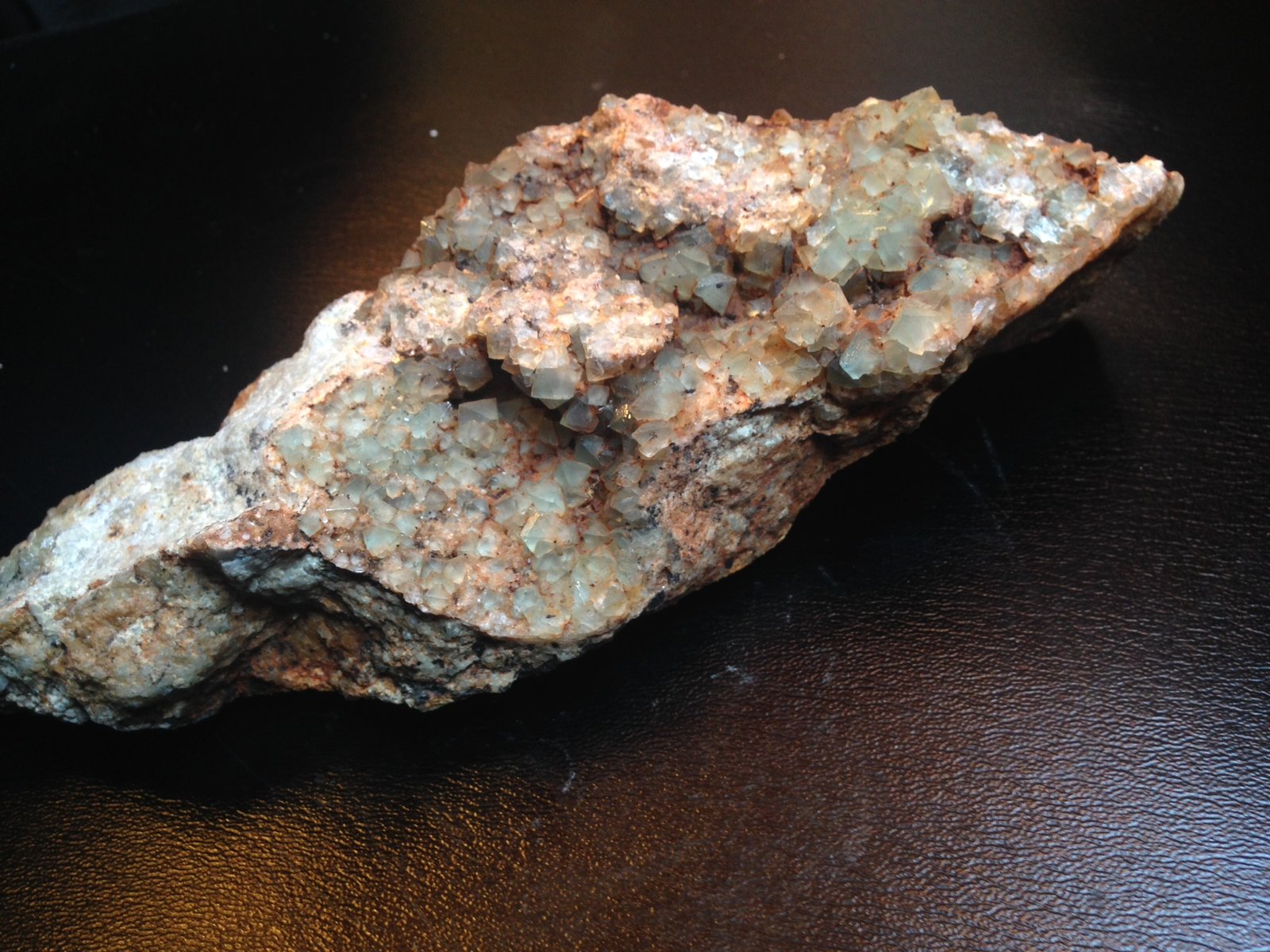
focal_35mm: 33
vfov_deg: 42.9
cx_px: 635
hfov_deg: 55.4
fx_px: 1211
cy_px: 476
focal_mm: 4.12
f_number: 2.4
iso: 64
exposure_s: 1/20
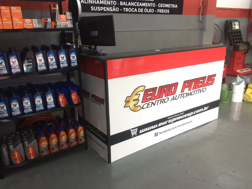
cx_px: 126
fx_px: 211
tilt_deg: -20.7
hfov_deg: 61.7
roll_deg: -1.2
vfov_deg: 48.2
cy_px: 94
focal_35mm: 29
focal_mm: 4.15
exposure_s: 1/30
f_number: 2.2
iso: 100
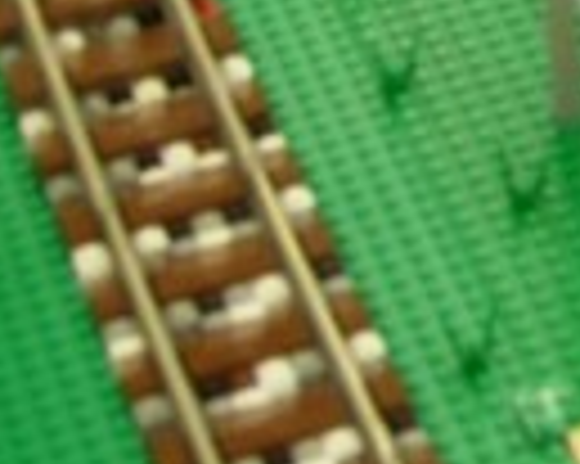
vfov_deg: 6.5
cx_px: 1686
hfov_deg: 7.5
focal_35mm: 230
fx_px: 3945
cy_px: -532
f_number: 2.8
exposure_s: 1/4
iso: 70
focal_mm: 7.8
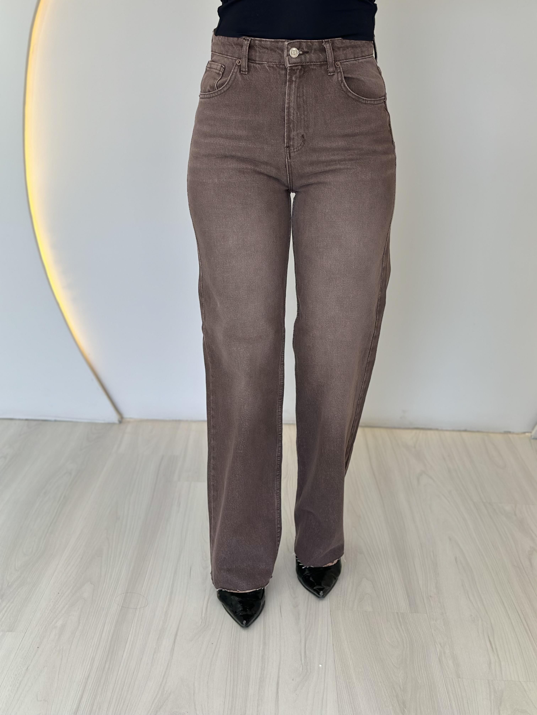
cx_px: 268
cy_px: 358
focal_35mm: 48
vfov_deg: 39.7
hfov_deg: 30.3
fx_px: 993
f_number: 1.78
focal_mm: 6.86
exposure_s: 1/144
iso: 64
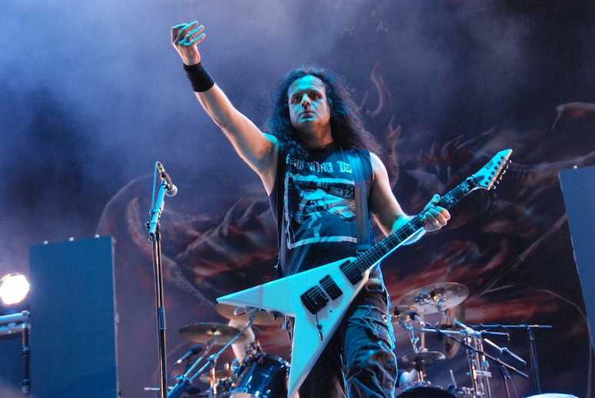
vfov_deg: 14.7
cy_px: 199
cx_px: 298
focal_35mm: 93
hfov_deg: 21.9
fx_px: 1539
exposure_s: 1/160
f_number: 5
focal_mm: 62
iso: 1600
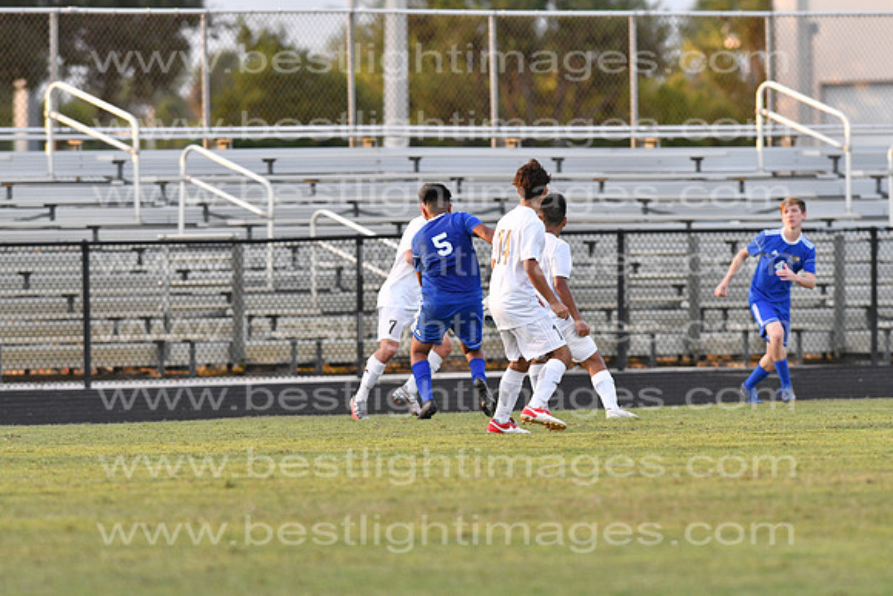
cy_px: 298
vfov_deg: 3.1
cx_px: 446
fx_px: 11165
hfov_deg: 4.6
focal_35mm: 450
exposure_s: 1/1000
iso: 1600
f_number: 4
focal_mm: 300
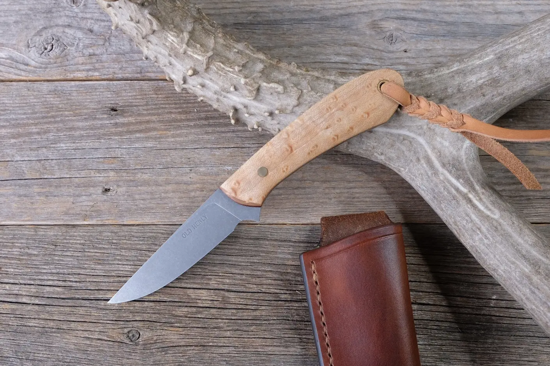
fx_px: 474
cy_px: 183
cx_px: 275
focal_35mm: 31
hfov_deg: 60.3
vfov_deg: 42.3
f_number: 9
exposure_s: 1/42
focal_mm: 20.5
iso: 800
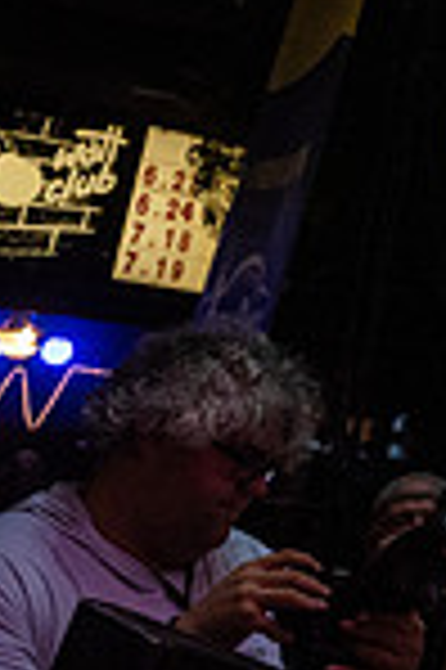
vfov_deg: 18.9
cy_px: -20
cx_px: 1176
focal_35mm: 105
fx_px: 1956
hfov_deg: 10.5
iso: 2000
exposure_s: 1/250
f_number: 4
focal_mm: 24
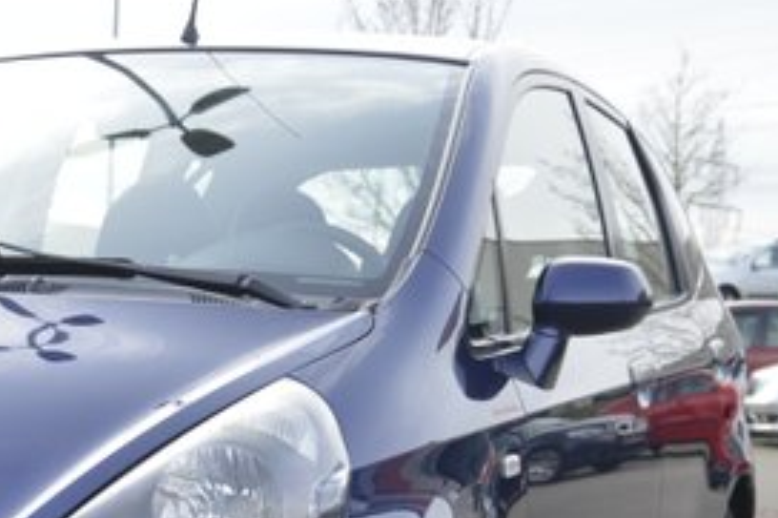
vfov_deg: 12.6
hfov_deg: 19.0
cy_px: 590
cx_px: 77
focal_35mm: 106
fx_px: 2289
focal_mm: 30
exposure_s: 1/125
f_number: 5.6
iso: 110
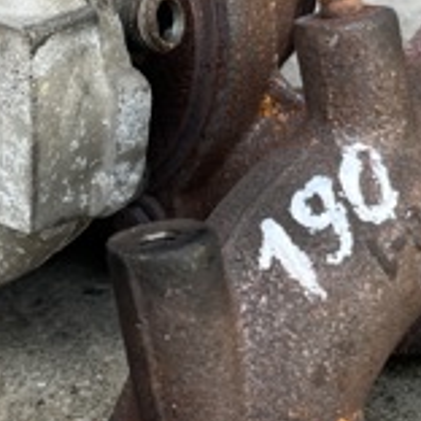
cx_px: 92
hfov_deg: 18.3
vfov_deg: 18.3
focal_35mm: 94
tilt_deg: -13.9
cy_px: 72
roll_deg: +1.6
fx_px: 1293
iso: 40
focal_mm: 5.1
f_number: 1.6
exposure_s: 1/158
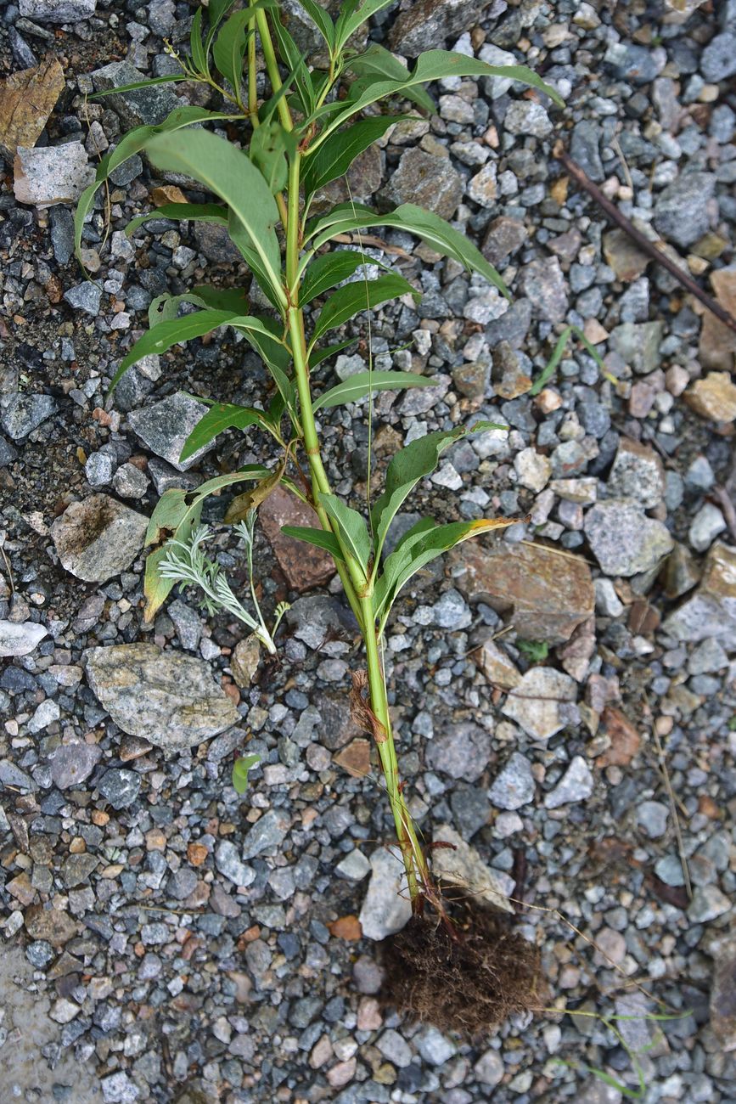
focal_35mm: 50
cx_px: 368
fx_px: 1533
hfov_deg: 27.0
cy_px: 552
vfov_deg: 39.6
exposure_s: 1/160
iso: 250
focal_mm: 50
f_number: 5.6
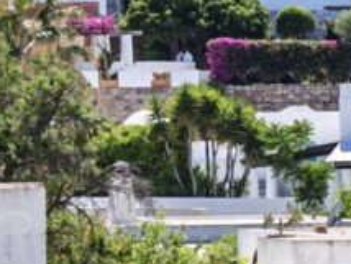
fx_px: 3989
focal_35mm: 393
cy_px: -46
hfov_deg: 5.0
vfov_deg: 3.8
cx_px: -7
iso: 50
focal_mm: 22.48
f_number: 2.6
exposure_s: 1/370
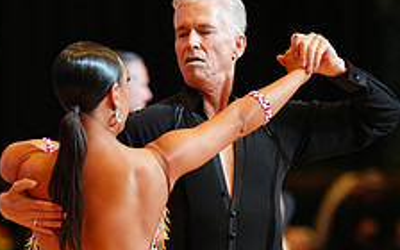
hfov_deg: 4.0
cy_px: 341
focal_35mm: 528
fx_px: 5756
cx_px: 176
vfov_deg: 2.5
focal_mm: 200
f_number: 2.8
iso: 2500
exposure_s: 1/400
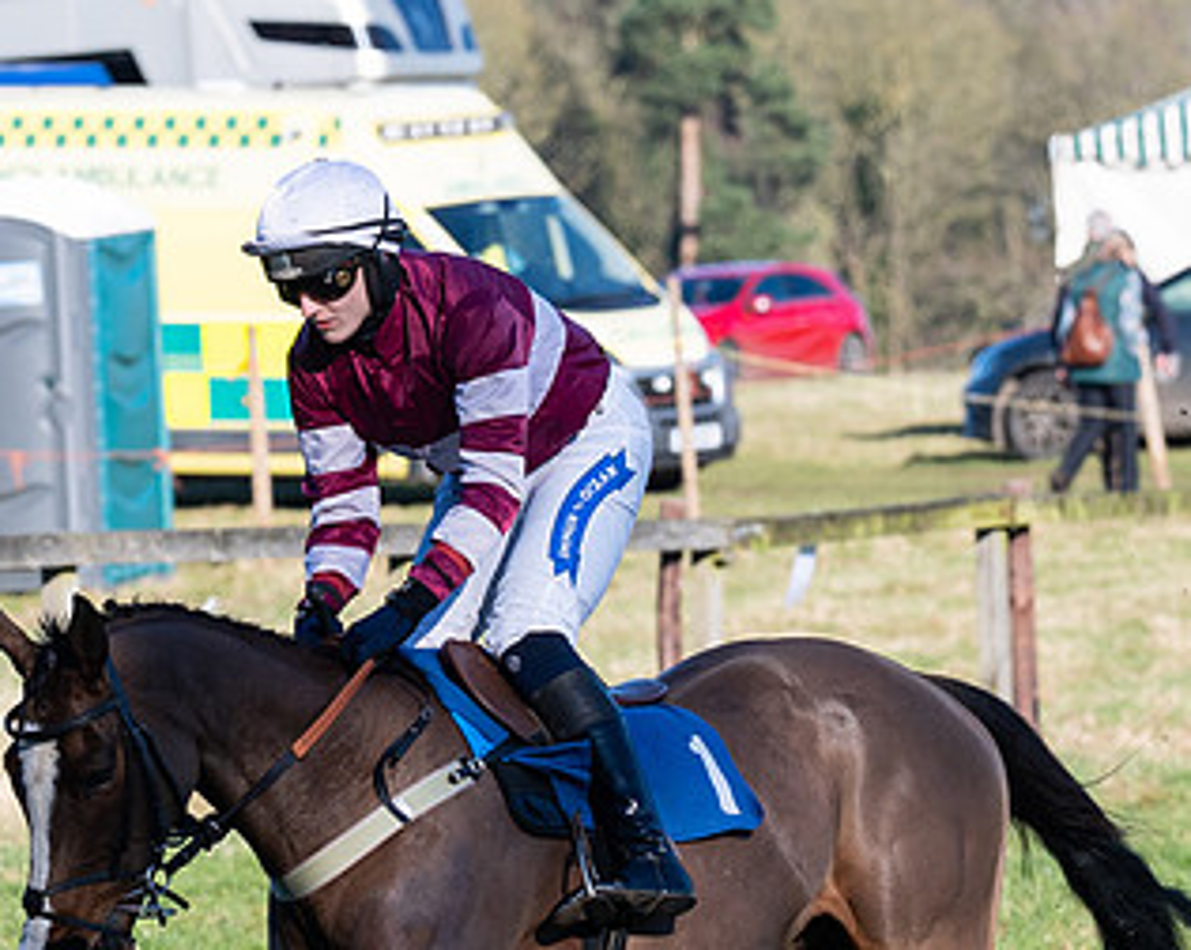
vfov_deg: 2.8
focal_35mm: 544
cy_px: 947
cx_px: 547
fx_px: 19152
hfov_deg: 3.6
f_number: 5
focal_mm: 135
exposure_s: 1/1250
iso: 200
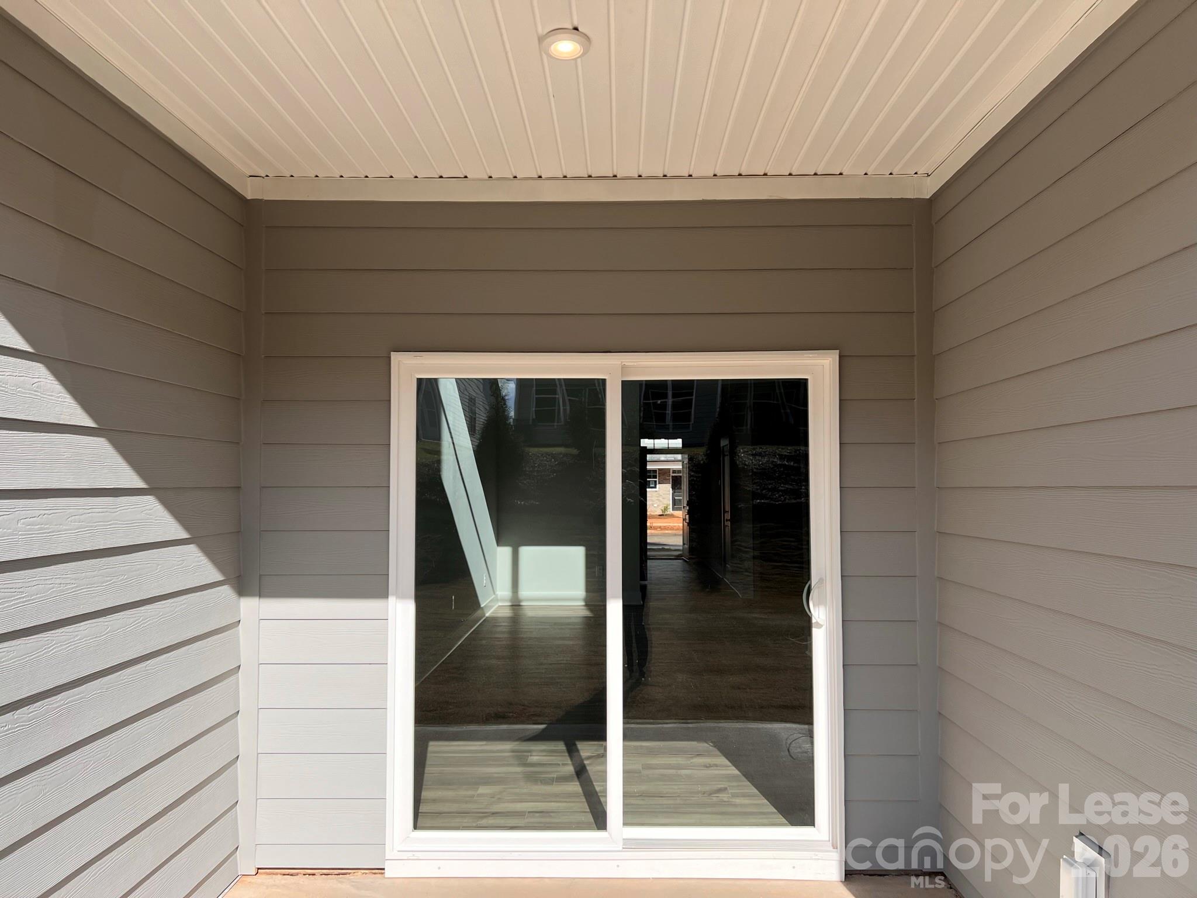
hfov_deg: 67.3
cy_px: 449
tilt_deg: +1.6
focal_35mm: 26
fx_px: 899
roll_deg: -0.2
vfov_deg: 53.1
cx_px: 598
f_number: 1.5
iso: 50
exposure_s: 1/2571
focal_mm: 5.7
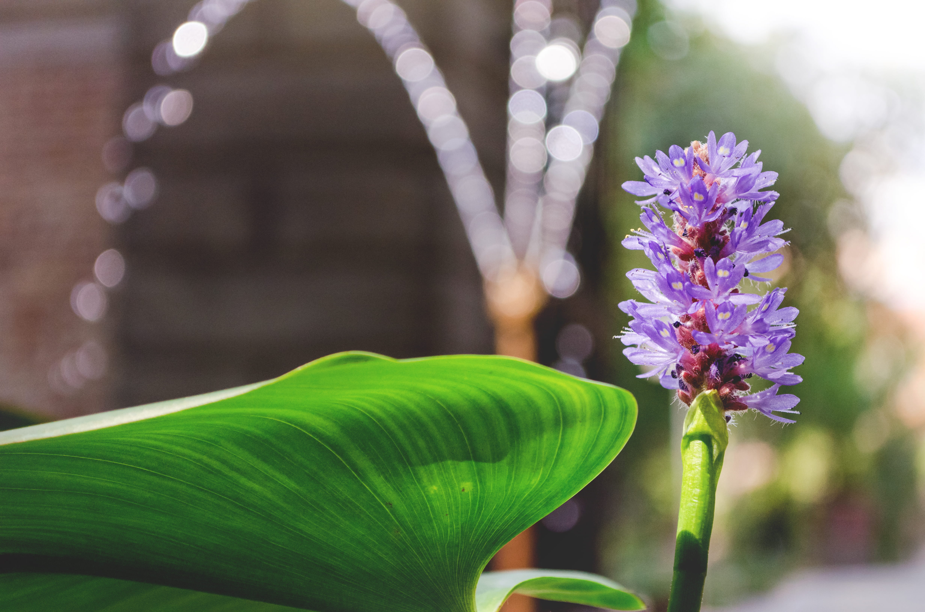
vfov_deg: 16.5
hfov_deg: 24.7
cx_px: 462
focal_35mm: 82
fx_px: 2115
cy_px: 306
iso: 1600
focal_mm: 55
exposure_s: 1/1000
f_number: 5.6
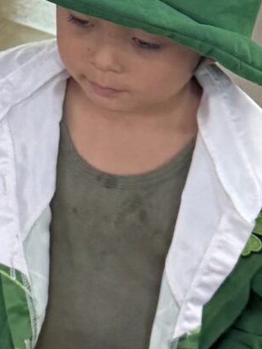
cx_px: -105
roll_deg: -5.8
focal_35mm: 151
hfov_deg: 9.6
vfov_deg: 12.3
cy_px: -221
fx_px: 1525
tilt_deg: -20.8
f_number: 1.78
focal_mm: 6.76
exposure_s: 1/100
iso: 160
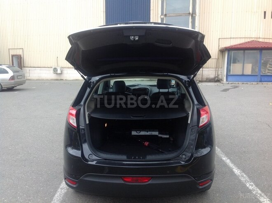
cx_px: 136
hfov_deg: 52.7
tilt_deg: -11.1
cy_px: 102
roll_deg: +0.7
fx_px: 275
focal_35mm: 35
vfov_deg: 40.6
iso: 80
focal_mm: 4.28
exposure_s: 1/120
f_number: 2.4
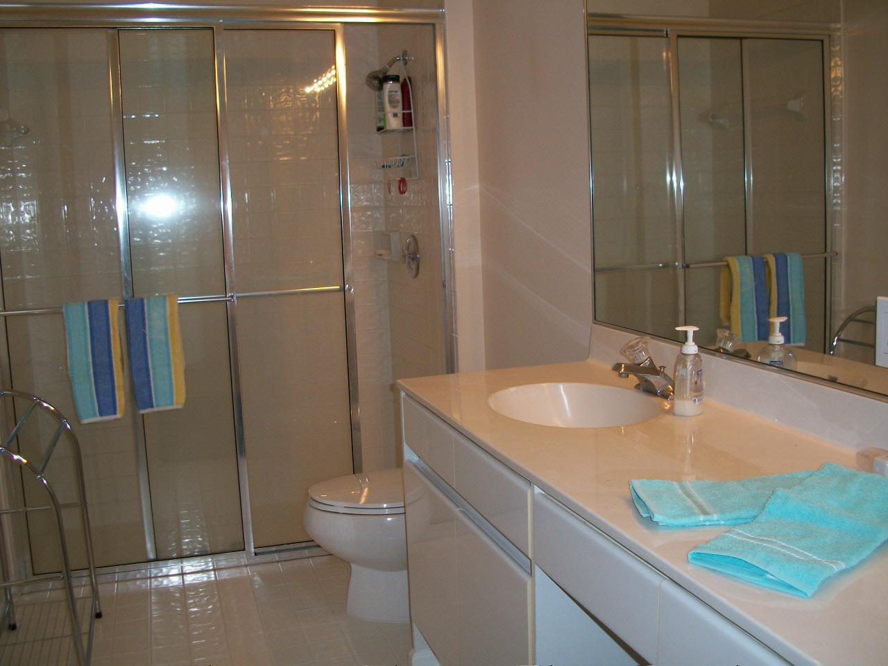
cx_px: 444
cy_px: 333
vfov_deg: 40.7
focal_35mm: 35
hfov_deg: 52.6
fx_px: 898
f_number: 3.1
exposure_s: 1/30
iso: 80
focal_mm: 6.3
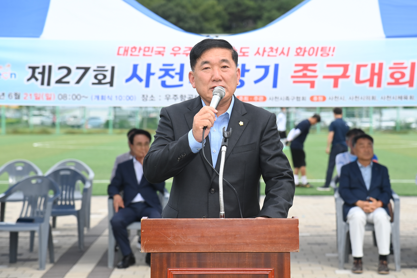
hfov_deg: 19.5
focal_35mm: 105
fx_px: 1216
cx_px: 208
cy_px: 139
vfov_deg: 13.0
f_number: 6.3
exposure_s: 1/640
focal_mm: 105
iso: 400
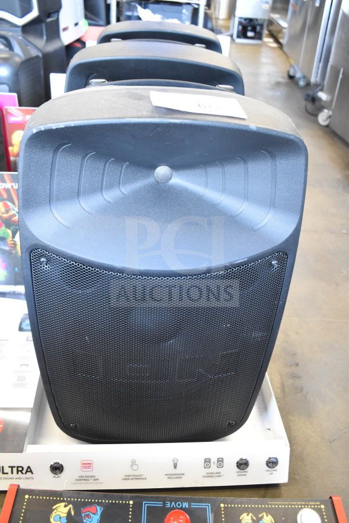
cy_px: 262
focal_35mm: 30
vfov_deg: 61.9
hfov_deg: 43.6
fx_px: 436
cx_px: 174
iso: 2200
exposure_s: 1/30
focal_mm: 20
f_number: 3.8
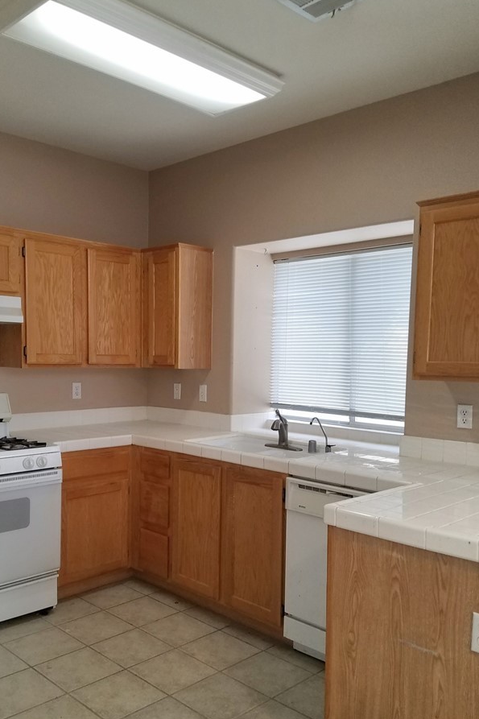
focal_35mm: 31
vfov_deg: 60.2
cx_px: 225
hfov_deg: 42.3
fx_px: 619
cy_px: 393
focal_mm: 4.2
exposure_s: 1/30
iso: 100
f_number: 1.7
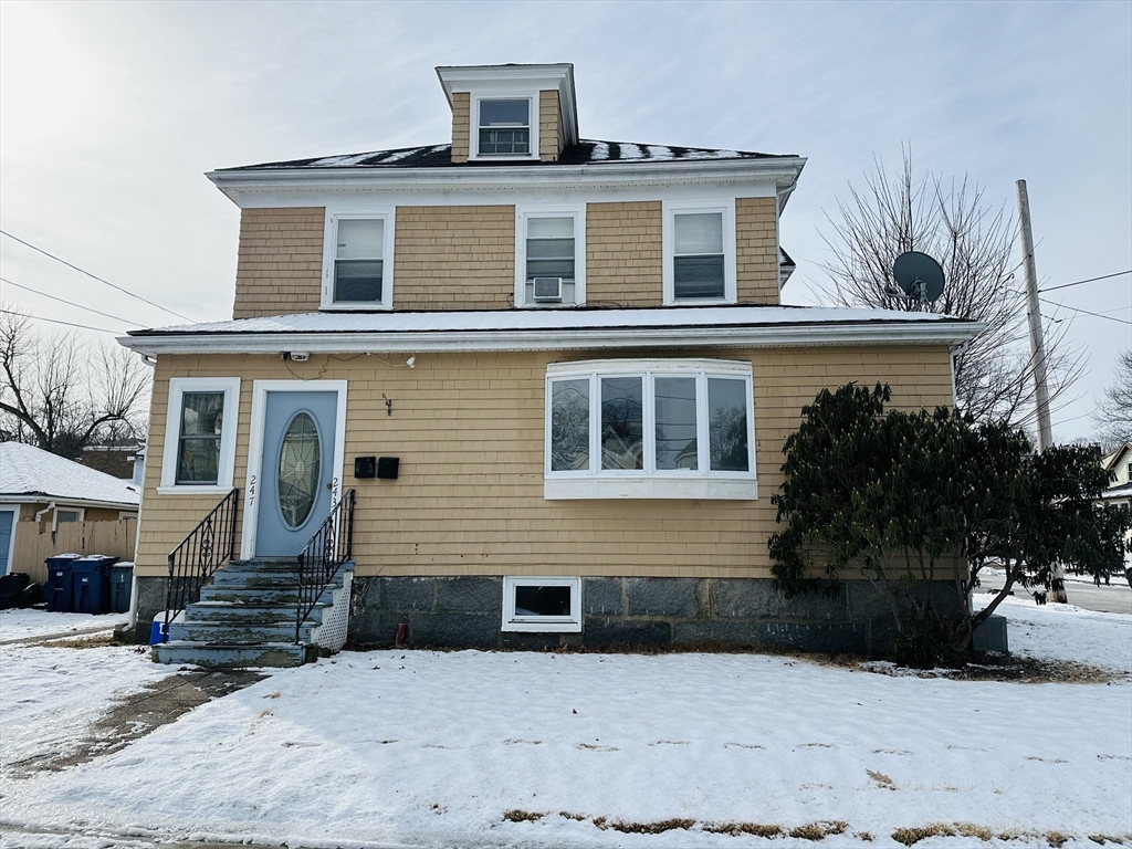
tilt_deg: +10.2
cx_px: 566
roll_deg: -0.9
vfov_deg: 56.8
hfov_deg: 71.6
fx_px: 785
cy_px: 424
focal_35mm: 24
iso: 80
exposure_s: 1/6623
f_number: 1.78
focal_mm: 6.86
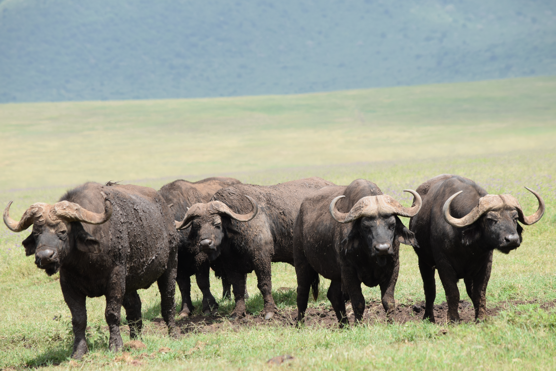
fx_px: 4865
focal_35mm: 315
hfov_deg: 6.5
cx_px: 278
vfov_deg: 4.4
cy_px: 186
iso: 100
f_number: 9
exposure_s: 1/200
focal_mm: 210
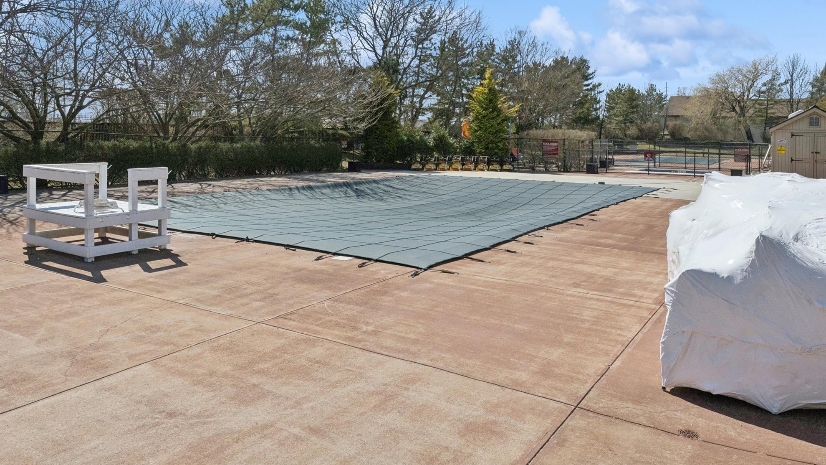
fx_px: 569
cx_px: 414
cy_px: 225
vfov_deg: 44.4
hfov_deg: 71.9
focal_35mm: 26
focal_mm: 16
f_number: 8
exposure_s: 1/4000
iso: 400
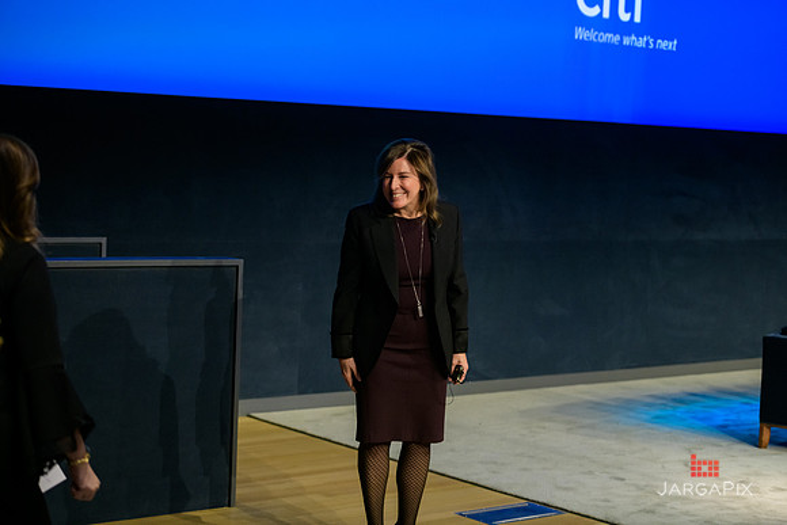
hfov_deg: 28.8
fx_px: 1531
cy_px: 262
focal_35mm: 70
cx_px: 394
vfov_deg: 19.5
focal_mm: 70
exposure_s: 1/200
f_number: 3.2
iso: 1600
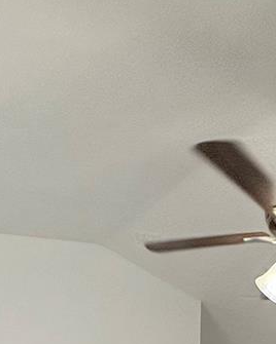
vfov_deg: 26.3
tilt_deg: -7.3
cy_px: 530
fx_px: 500
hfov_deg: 29.6
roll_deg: -2.6
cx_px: 245
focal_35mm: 49
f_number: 2.2
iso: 200
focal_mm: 2.22
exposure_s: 1/120
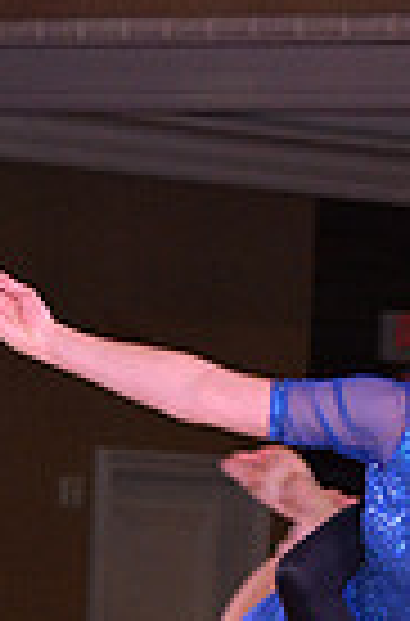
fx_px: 7608
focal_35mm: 442
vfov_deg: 4.7
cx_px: 538
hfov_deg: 3.1
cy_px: 832
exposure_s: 1/250
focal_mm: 105
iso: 2000
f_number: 6.3
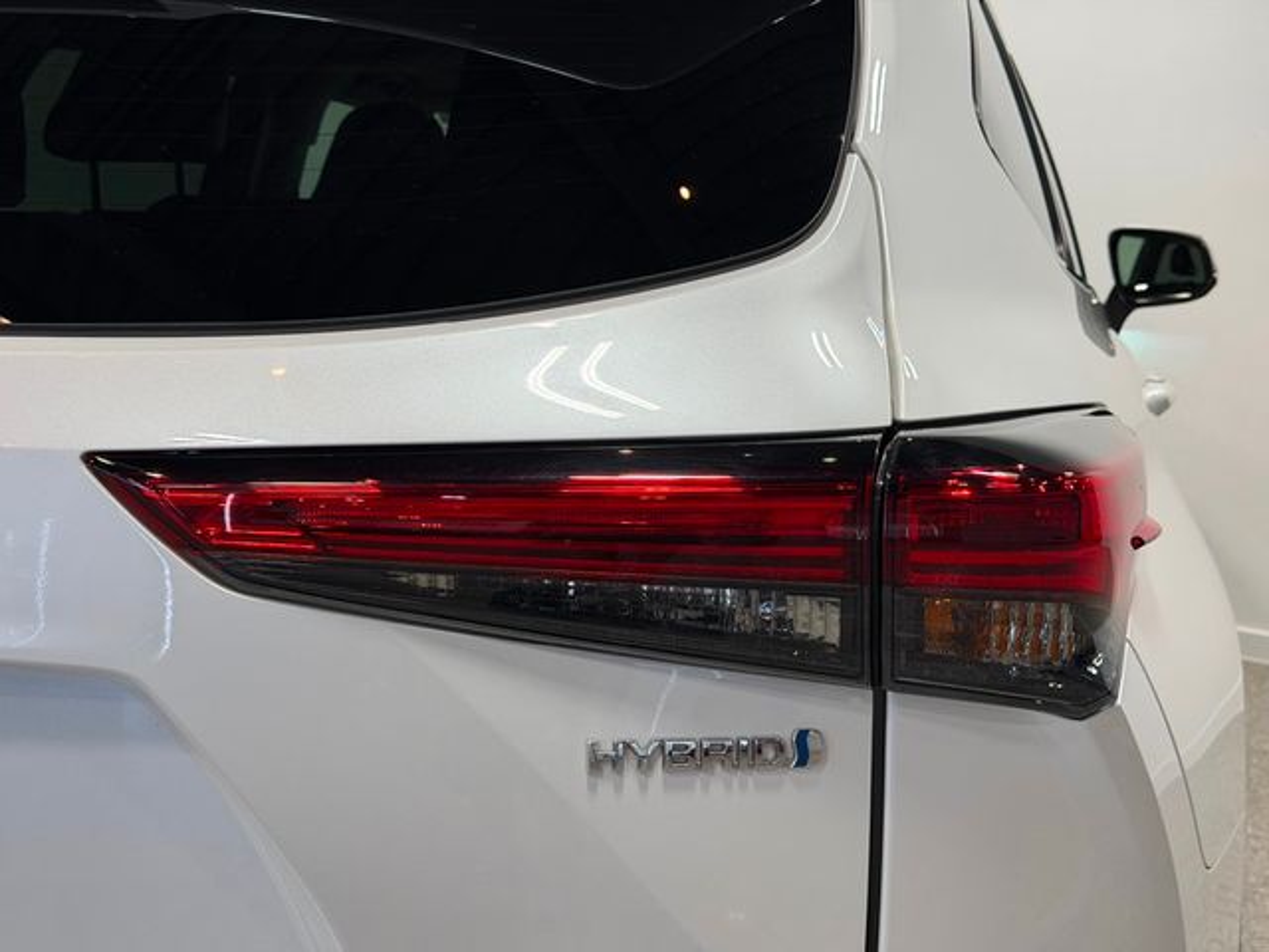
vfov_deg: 30.3
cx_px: 634
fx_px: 1760
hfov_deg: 39.7
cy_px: 476
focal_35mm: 48
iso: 64
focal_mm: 6.76
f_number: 1.78
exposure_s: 1/354
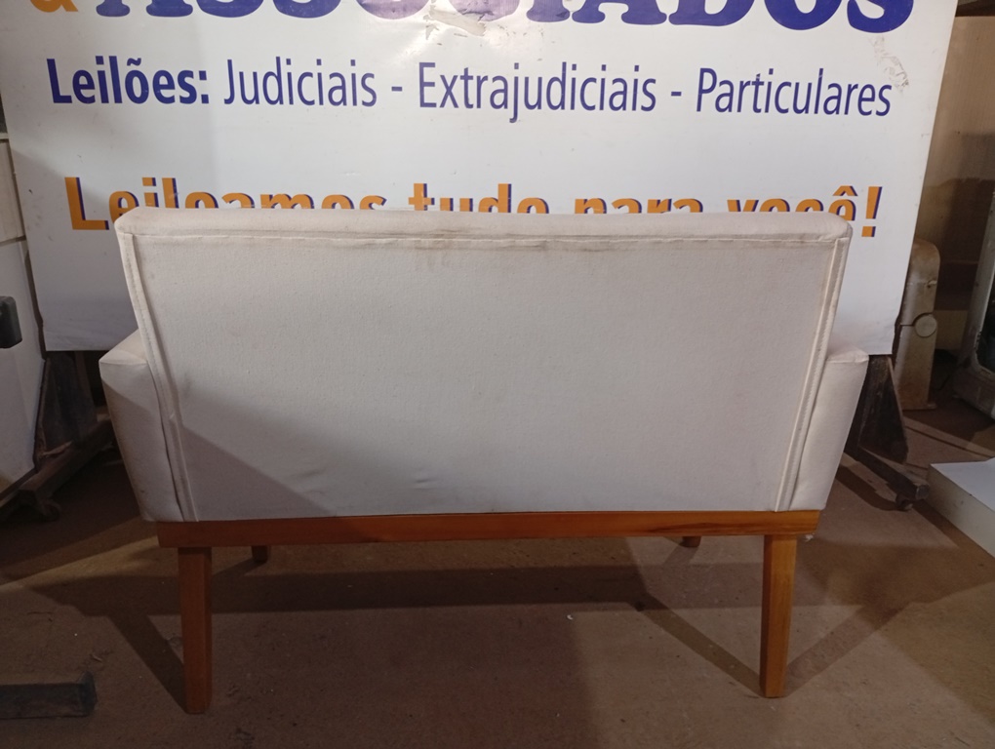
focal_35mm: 27
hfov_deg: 65.2
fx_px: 777
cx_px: 498
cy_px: 374
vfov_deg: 51.5
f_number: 1.8
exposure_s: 1/24
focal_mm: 3.98
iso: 593
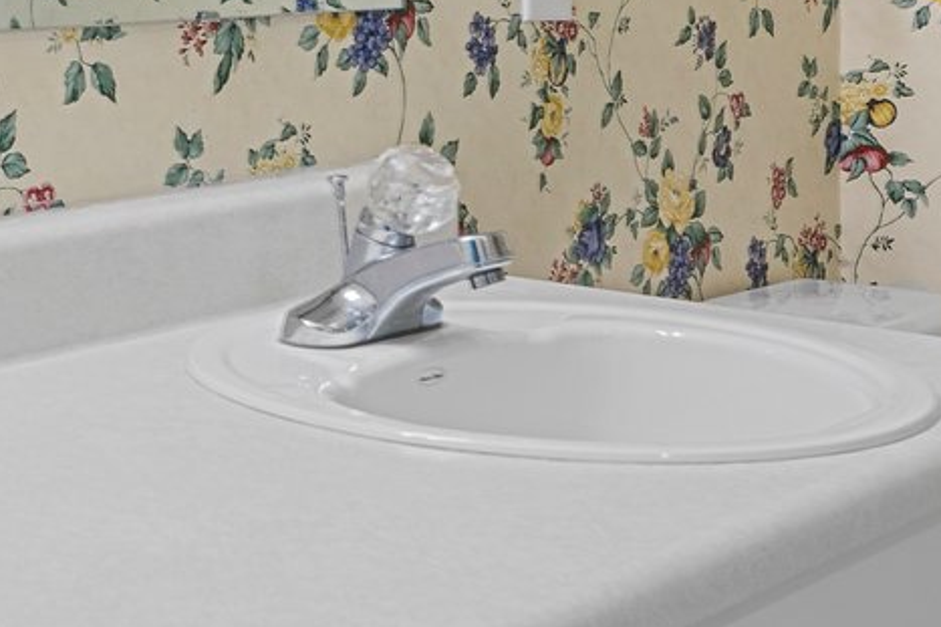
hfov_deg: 23.4
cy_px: -5
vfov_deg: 16.9
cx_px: -201
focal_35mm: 79
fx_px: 2064
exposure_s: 1/4
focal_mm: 18
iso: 400
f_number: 8
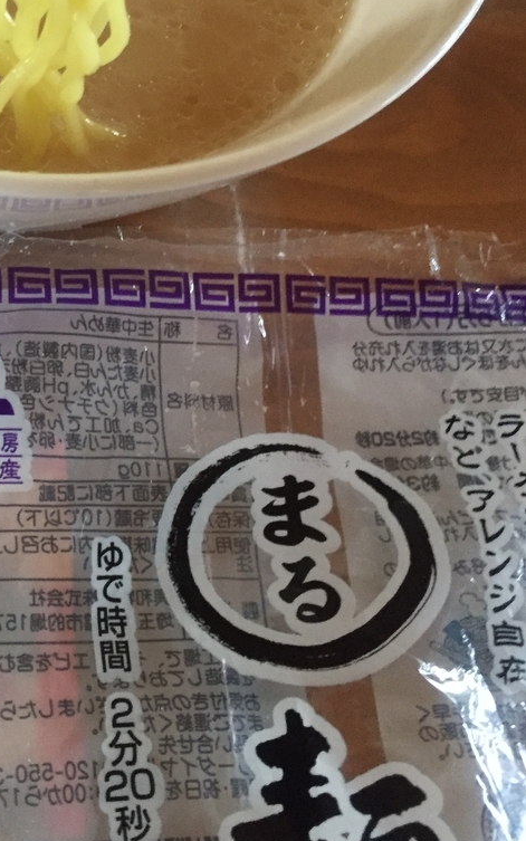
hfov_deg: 25.3
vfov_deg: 40.8
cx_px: 26
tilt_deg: -61.3
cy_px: 325
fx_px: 1123
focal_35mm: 49
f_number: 2.2
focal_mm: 4.15
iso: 250
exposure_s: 1/20
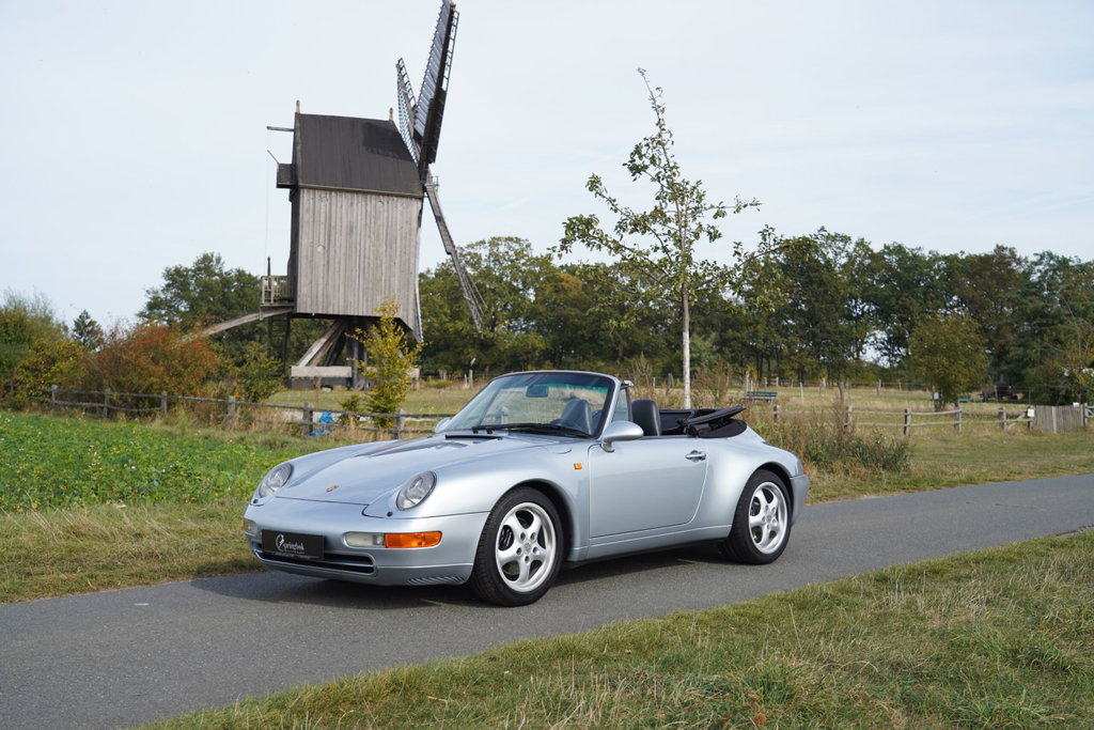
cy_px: 365
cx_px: 547
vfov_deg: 34.2
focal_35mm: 39
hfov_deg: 49.5
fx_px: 1185
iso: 100
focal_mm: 39
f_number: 4
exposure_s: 1/640
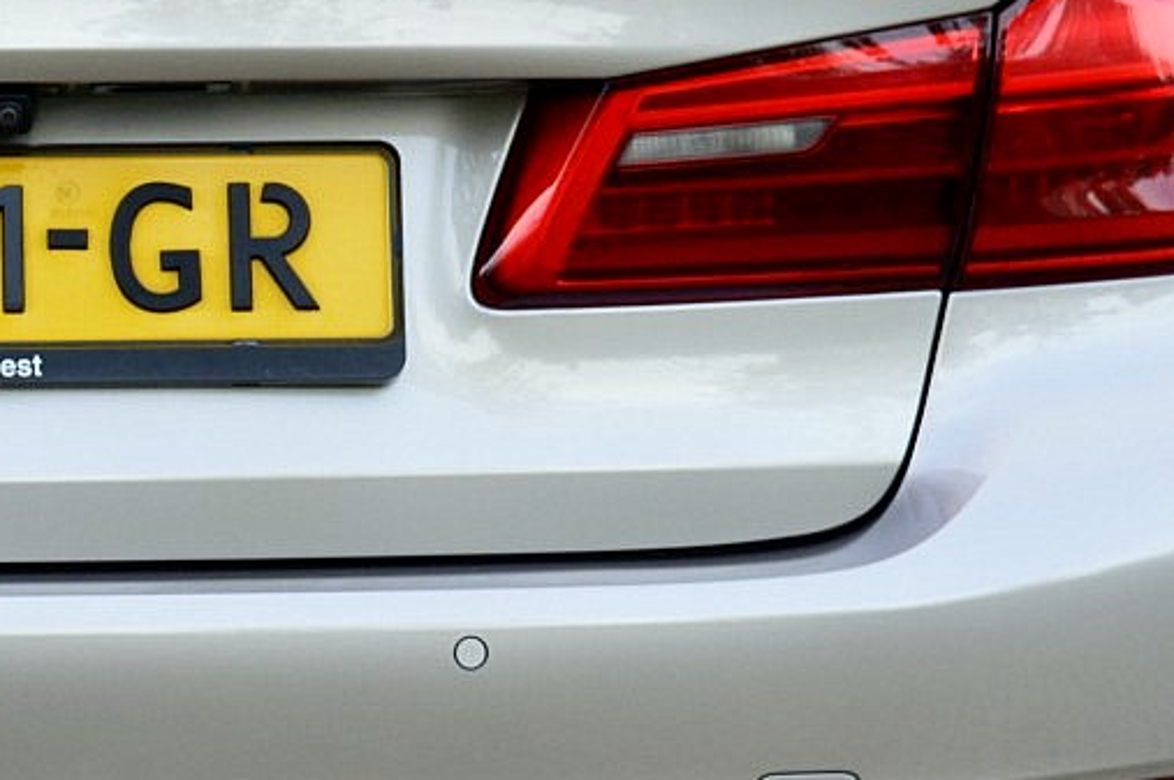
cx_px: -185
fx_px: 6255
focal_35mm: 192
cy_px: 326
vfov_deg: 7.1
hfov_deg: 10.6
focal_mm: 40
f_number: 9
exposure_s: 1/125
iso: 400
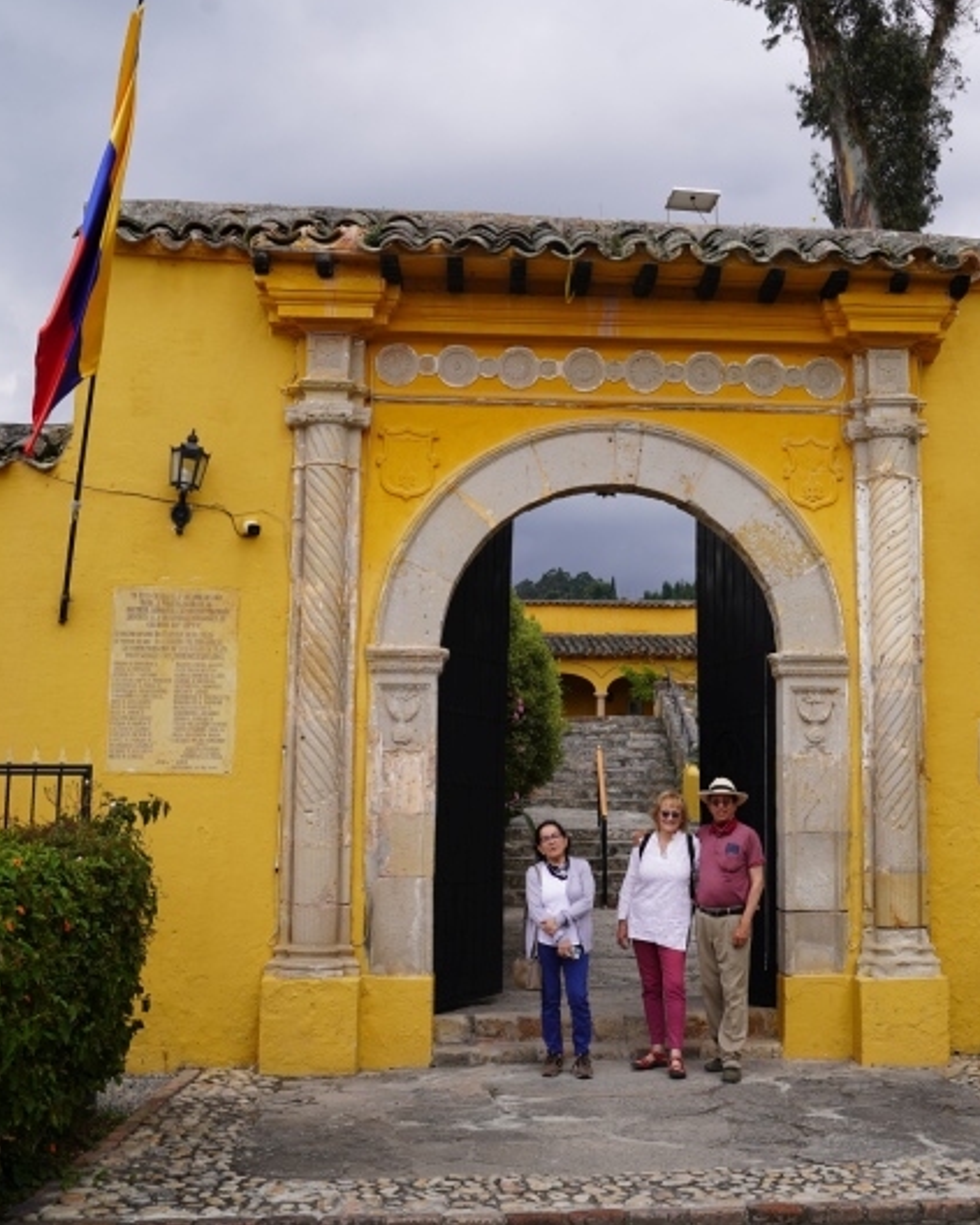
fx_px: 1596
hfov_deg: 33.8
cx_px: 672
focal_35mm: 44
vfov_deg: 42.0
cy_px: 610
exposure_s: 1/125
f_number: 8
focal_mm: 31
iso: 100
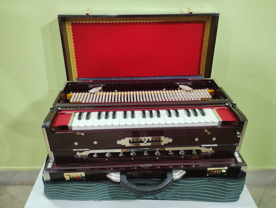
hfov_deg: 63.4
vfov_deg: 49.9
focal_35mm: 28
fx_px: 224
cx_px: 138
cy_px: 104
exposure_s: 1/33.3
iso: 769
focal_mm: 4.27
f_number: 1.8
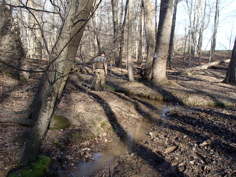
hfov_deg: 63.4
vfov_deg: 49.7
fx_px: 191
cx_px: 118
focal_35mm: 28
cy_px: 88
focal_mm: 5
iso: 100
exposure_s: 1/160
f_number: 3.9
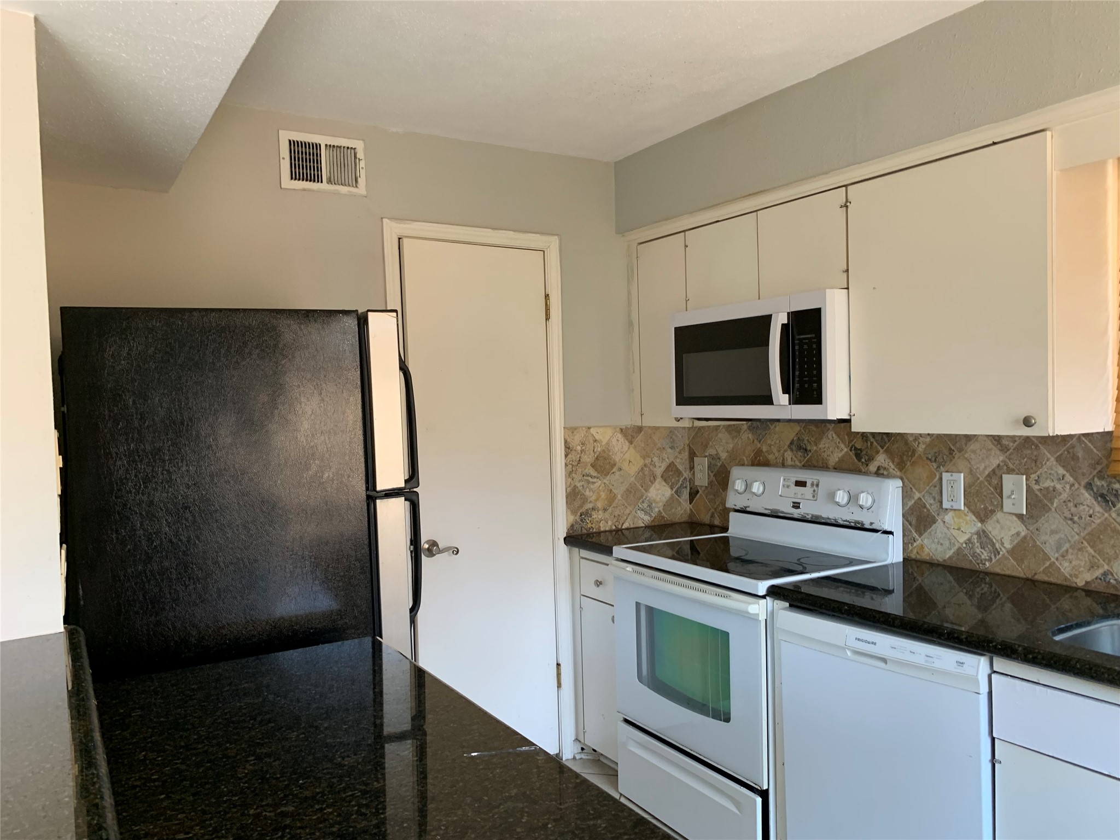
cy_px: 420
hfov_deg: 67.3
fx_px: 841
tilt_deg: -3.5
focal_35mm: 26
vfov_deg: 53.1
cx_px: 560
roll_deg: +0.0
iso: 100
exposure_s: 1/87
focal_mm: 4.25
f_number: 1.8
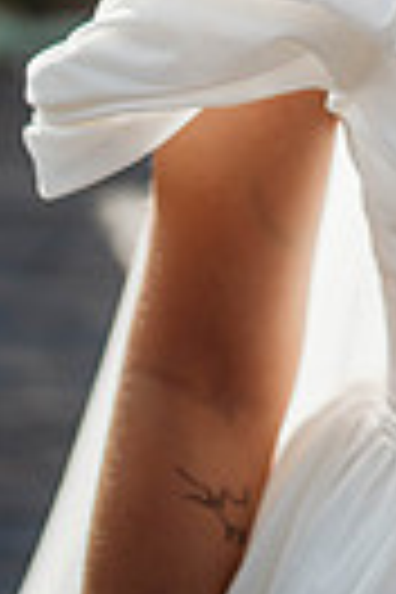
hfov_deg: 11.1
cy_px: -216
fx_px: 1963
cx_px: 590
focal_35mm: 119
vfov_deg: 16.1
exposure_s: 1/5000
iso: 100
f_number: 1.8
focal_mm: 35
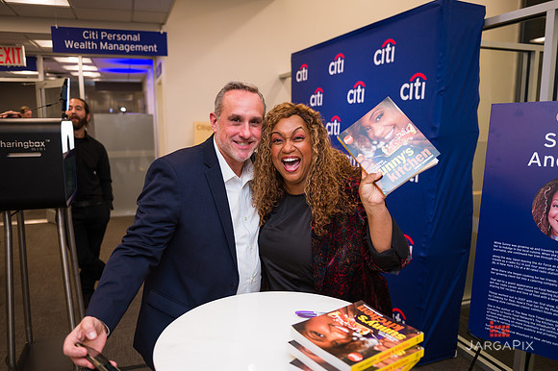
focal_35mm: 28
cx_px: 279
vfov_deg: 46.4
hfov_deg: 65.5
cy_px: 186
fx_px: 434
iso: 400
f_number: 3.2
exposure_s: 1/200
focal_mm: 28
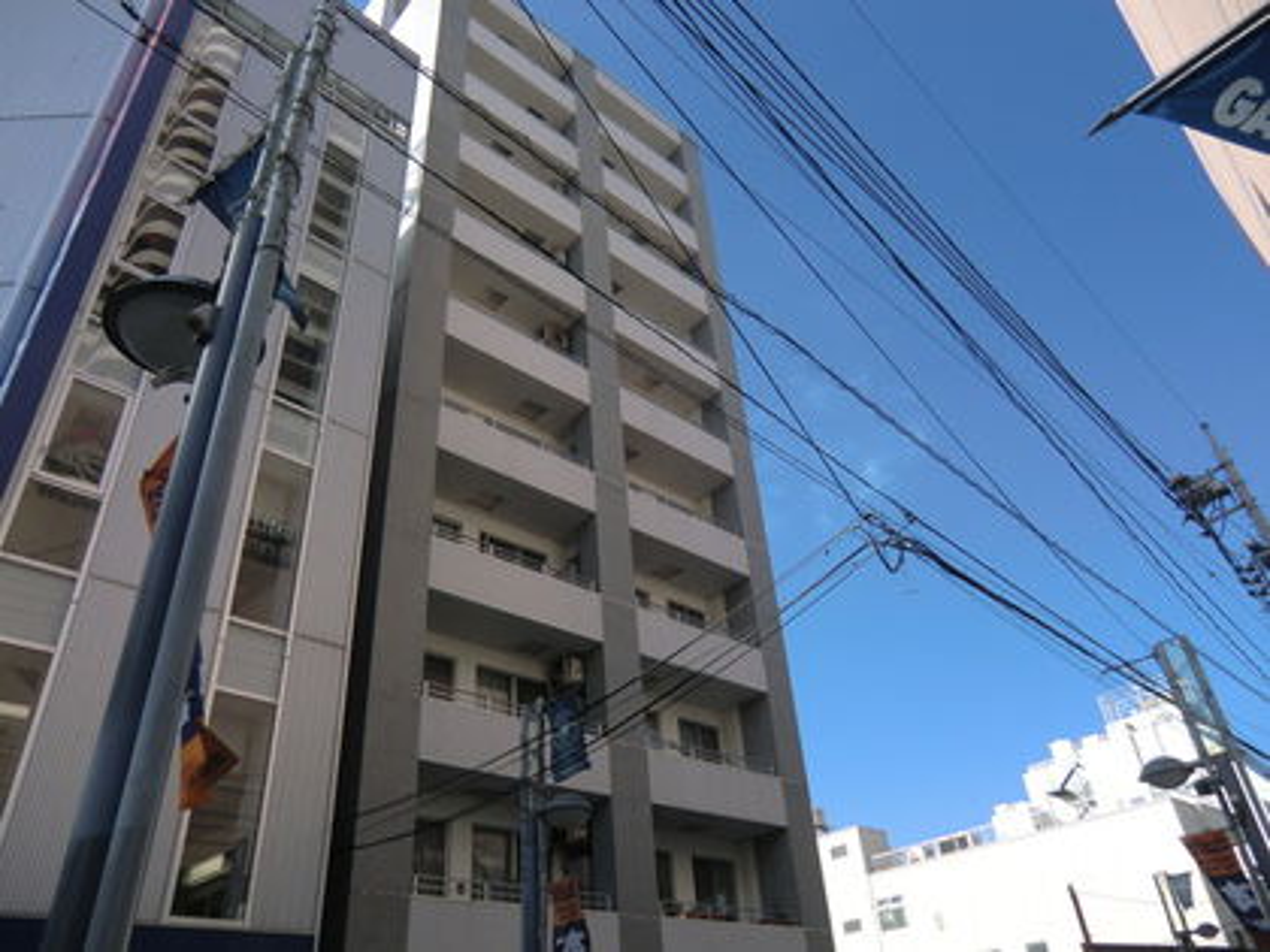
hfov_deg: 71.6
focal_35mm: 24
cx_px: 635
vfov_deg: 56.8
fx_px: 881
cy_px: 476
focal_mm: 4.3
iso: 64
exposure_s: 1/640
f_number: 3.2
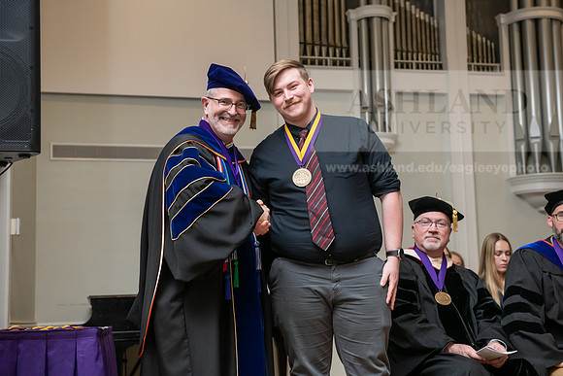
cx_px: 282
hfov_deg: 33.4
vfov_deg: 22.6
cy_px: 188
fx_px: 939
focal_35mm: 60
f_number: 4.5
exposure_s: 1/200
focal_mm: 60
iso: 1600
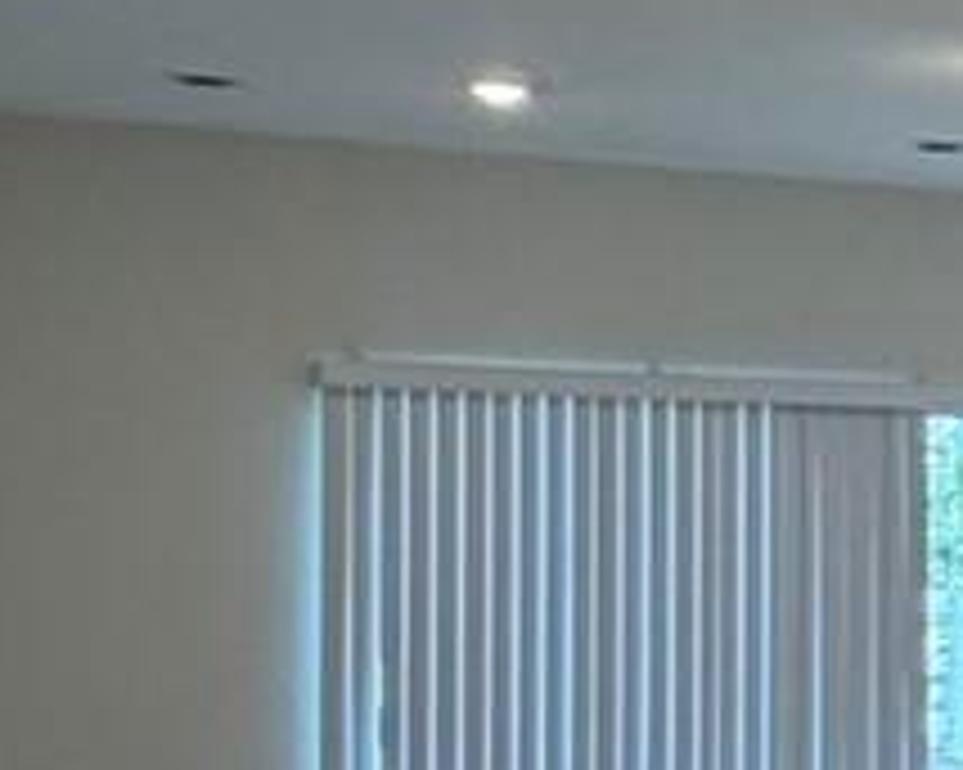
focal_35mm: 102
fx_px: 2906
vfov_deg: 15.0
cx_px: 2070
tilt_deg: +1.1
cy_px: 563
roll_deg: +0.0
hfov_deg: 14.6
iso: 160
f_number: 2.2
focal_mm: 2.22
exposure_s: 1/120
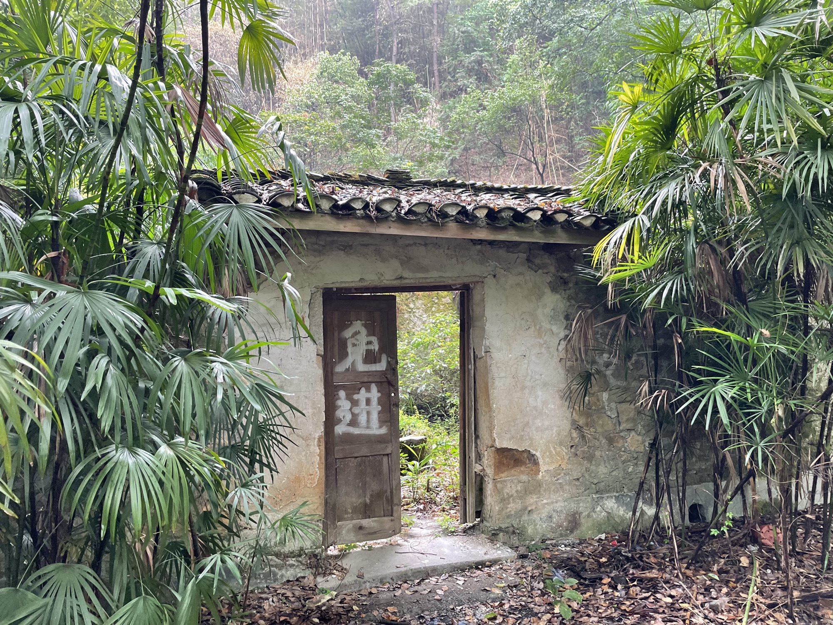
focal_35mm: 26
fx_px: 626
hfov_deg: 67.3
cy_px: 312
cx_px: 416
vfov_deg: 53.1
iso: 100
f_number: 1.6
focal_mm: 4.2
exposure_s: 1/121
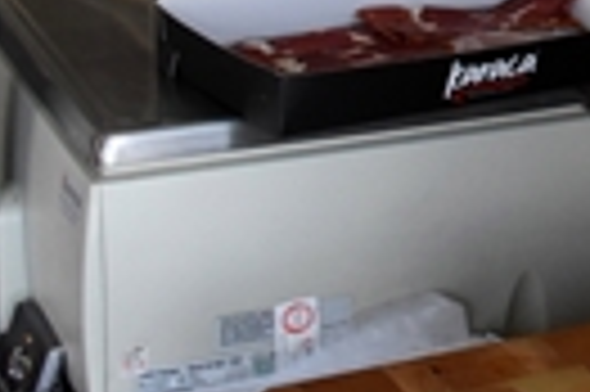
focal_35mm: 124
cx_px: 1130
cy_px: -261
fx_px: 2030
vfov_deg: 10.5
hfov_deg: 14.2
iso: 2000
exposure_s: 1/250
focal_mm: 18
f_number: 8
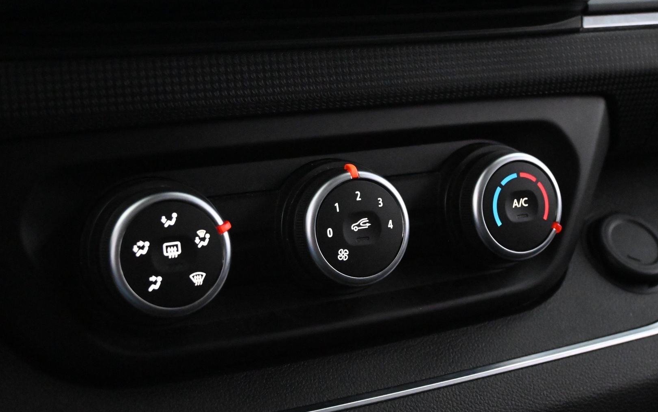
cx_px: 329
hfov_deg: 40.5
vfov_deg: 26.0
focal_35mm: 50
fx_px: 893
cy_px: 204
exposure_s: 1/50
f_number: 5
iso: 14400
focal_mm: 32.5
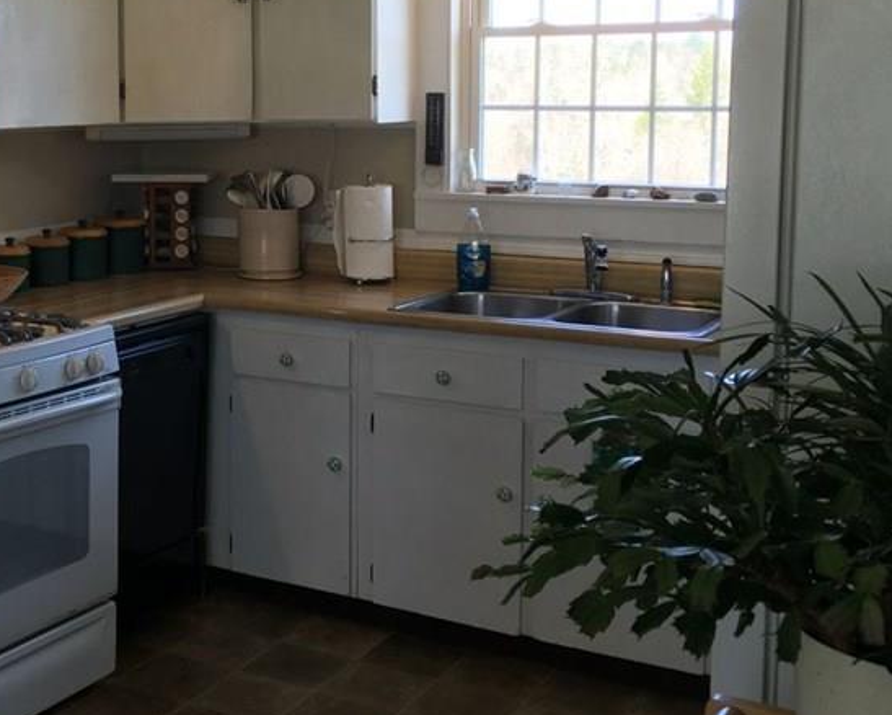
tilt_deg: -3.8
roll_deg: -0.2
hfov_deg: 34.4
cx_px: 191
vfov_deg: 28.4
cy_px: 214
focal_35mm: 53
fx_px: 1400
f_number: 2.2
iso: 32
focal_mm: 4.15
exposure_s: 1/60
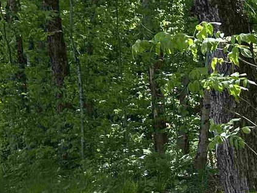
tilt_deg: -8.8
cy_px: 164
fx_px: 728
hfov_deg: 18.3
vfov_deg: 15.0
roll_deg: -1.2
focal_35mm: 98
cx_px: 355
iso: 50
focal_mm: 5.7
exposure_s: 1/873
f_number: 1.5
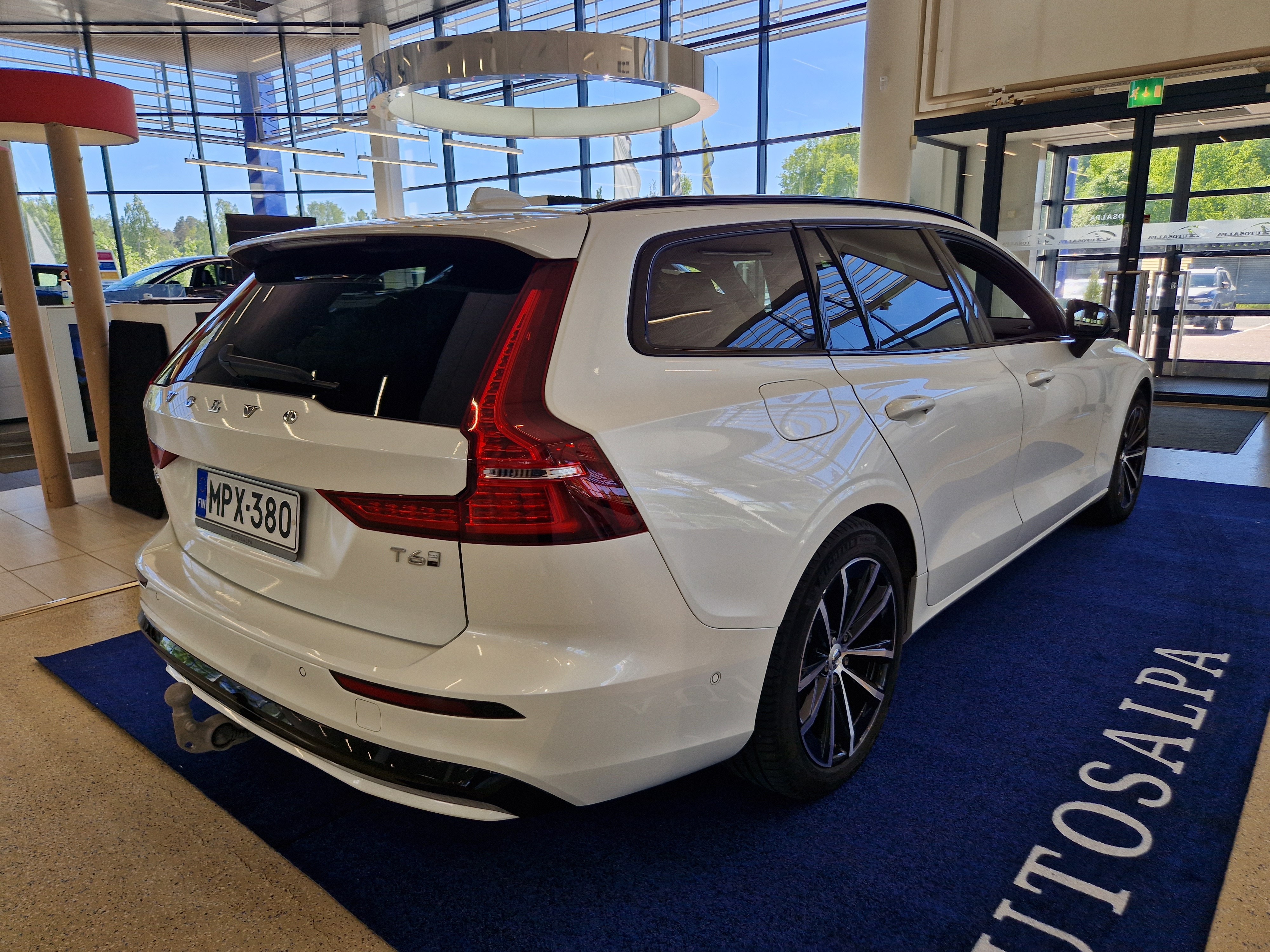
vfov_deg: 58.9
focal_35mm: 23
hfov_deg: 73.9
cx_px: 635
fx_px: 844
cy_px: 476
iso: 50
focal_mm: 5.4
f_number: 1.8
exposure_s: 1/343
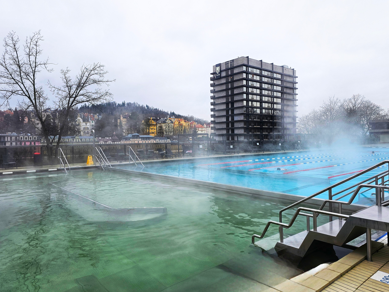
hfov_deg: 69.4
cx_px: 199
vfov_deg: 54.9
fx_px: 281
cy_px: 146
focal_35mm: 25
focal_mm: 6.3
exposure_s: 1/217
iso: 20
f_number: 1.7
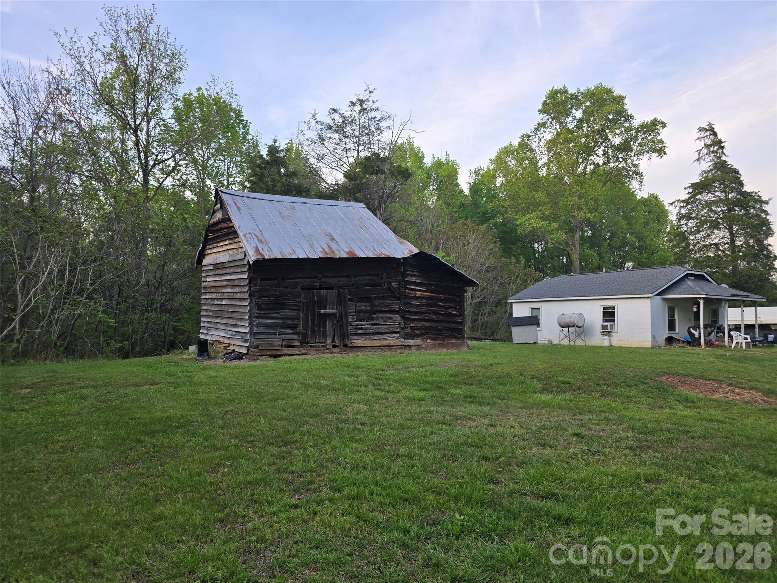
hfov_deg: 73.9
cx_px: 388
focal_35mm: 23
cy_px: 292
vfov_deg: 58.9
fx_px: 516
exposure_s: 1/180
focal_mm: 6.3
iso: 25
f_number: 1.7
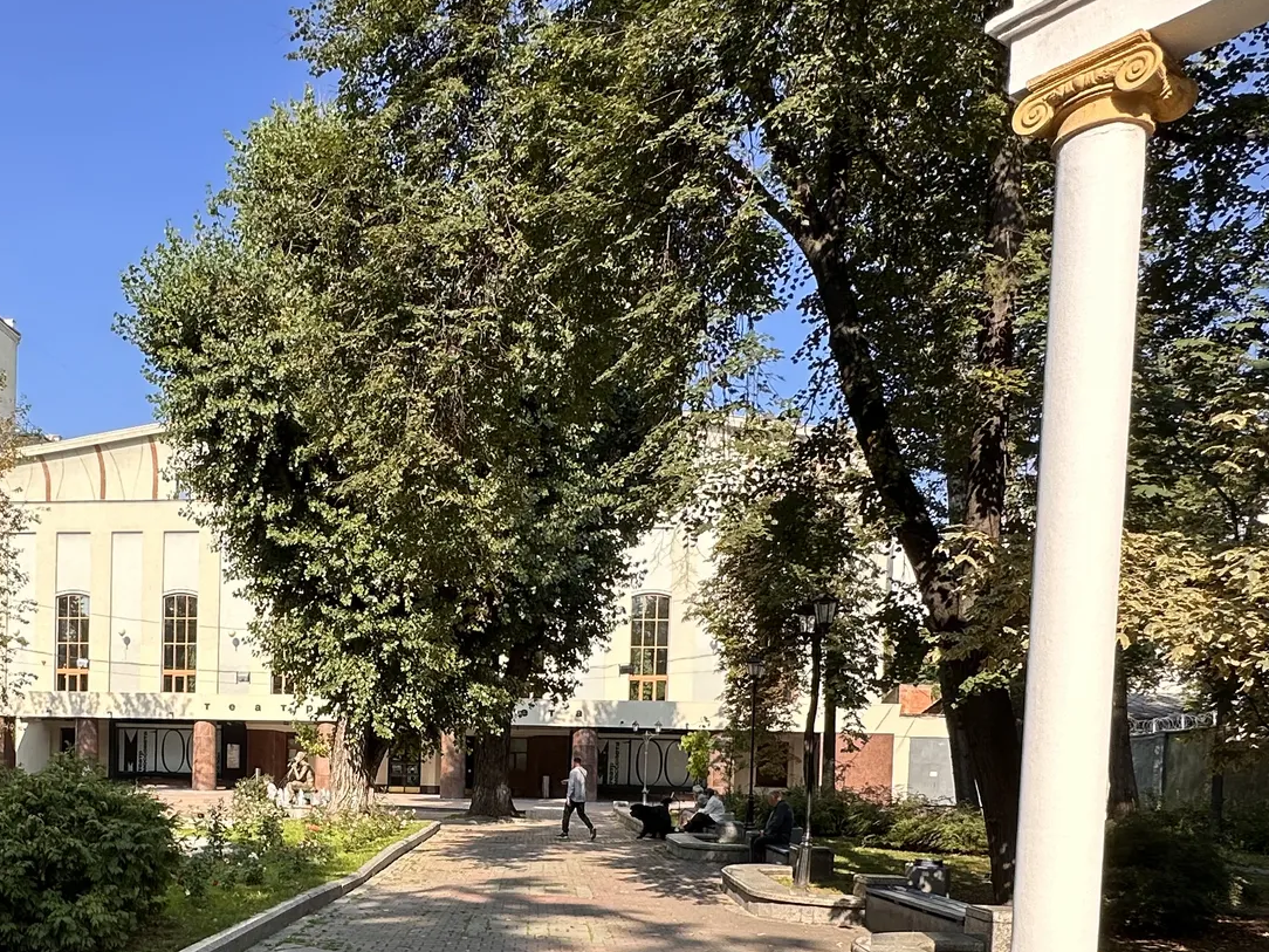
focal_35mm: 31
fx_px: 1136
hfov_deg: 56.2
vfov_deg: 42.5
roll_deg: -1.9
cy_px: 815
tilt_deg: -2.7
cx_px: 356
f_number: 2.2
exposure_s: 1/716
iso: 40
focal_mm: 2.22
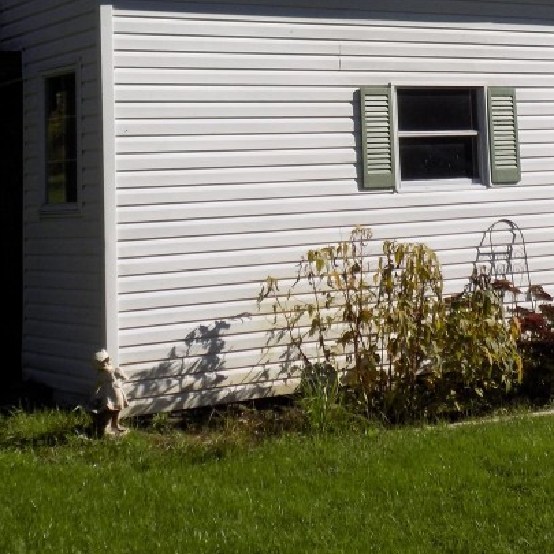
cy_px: 49
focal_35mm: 76
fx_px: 1376
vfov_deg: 22.2
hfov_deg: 22.3
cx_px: 480
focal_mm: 6.1
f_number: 3.4
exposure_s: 1/1250
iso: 80
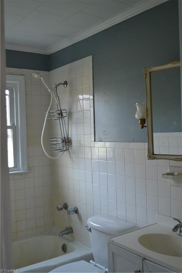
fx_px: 296
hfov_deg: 34.2
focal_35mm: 39
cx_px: 91
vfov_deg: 49.6
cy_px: 136
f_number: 4.2
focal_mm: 26
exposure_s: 1/60
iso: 560
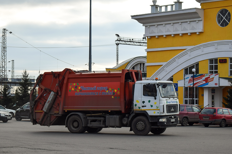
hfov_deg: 24.6
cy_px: 77
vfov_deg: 16.6
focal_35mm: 82
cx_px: 116
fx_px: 532
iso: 200
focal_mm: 55
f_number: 7.1
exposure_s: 1/640
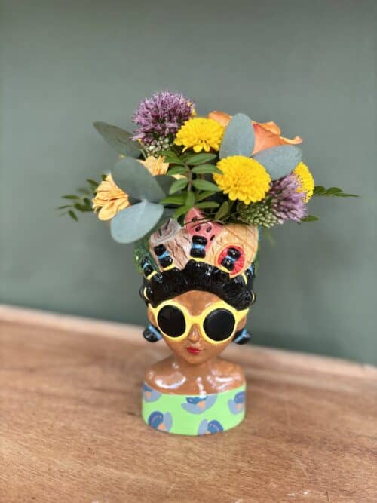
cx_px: 188
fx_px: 378
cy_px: 252
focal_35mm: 26
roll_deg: -2.9
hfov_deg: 53.0
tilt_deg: -12.7
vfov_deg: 67.3
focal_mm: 5.96
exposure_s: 1/121
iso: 100
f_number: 1.6
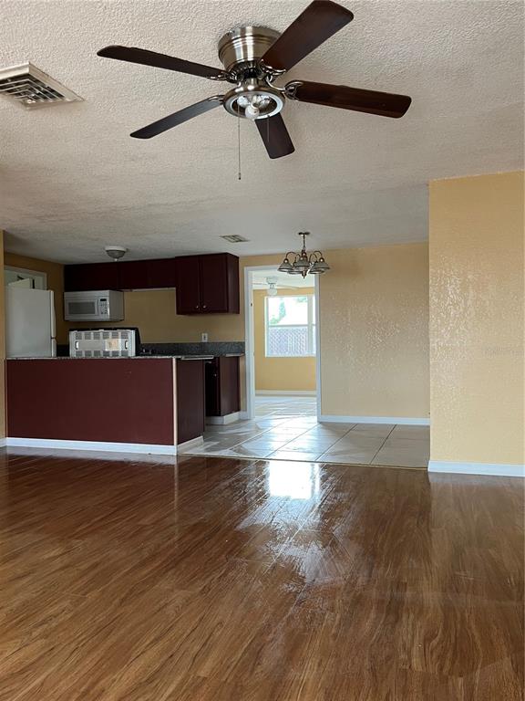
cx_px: 262
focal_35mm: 26
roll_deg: +1.7
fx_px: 526
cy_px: 350
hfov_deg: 53.1
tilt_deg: -1.5
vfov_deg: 67.3
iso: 125
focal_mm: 5.1
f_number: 1.6
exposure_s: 1/67
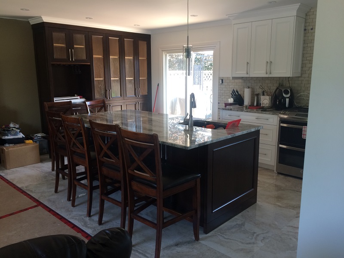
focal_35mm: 29
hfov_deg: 61.7
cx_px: 172
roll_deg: +1.3
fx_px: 288
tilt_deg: -11.4
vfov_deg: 48.2
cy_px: 129
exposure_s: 1/30
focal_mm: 4.15
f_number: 2.2
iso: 50
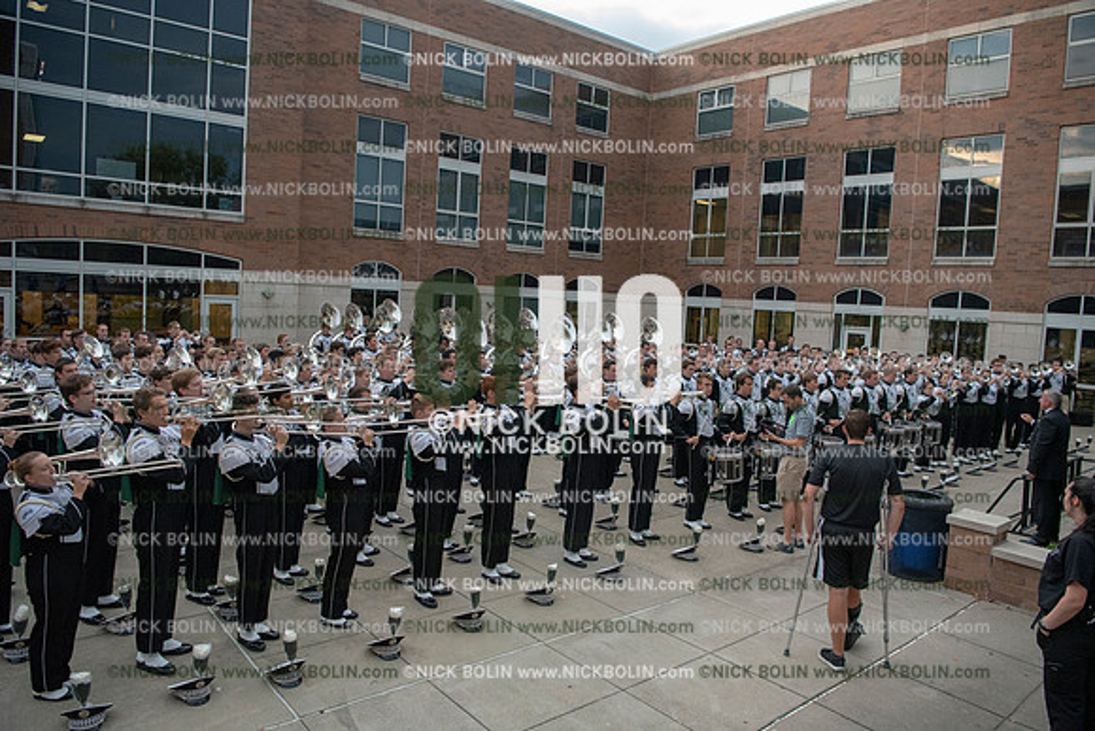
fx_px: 730
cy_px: 366
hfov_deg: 73.7
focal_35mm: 24
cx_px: 548
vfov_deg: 53.2
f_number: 3.5
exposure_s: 1/1600
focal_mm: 24
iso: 3200
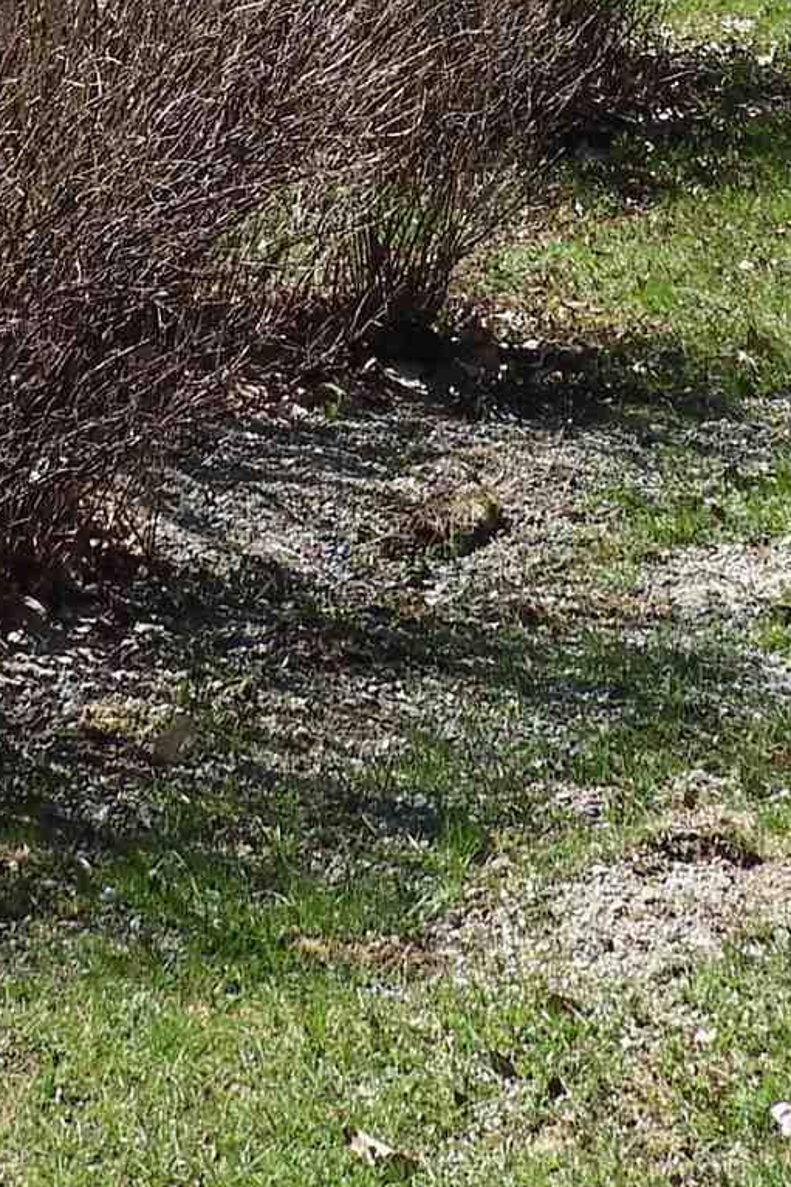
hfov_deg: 13.7
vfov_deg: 18.9
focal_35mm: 100
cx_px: 300
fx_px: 3297
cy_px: -361
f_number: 3.3
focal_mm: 4.3
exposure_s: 1/800
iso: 100
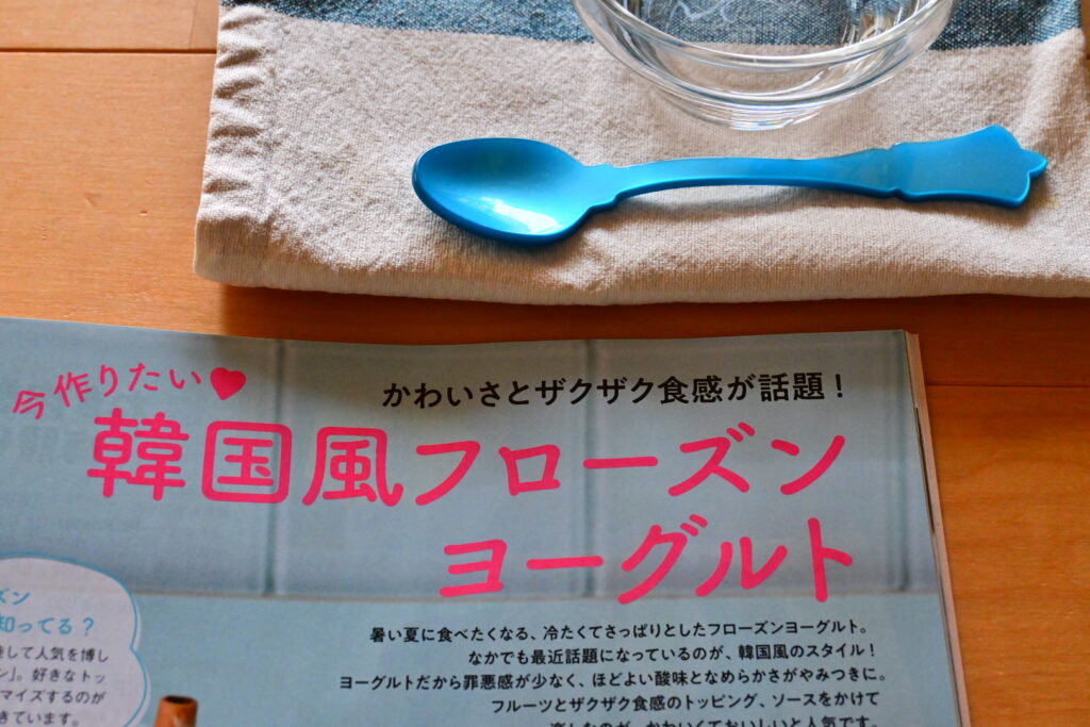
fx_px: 1431
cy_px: 364
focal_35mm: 47
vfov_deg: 28.5
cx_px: 545
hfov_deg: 41.7
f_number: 6.3
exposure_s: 1/125
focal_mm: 31.5
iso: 1250
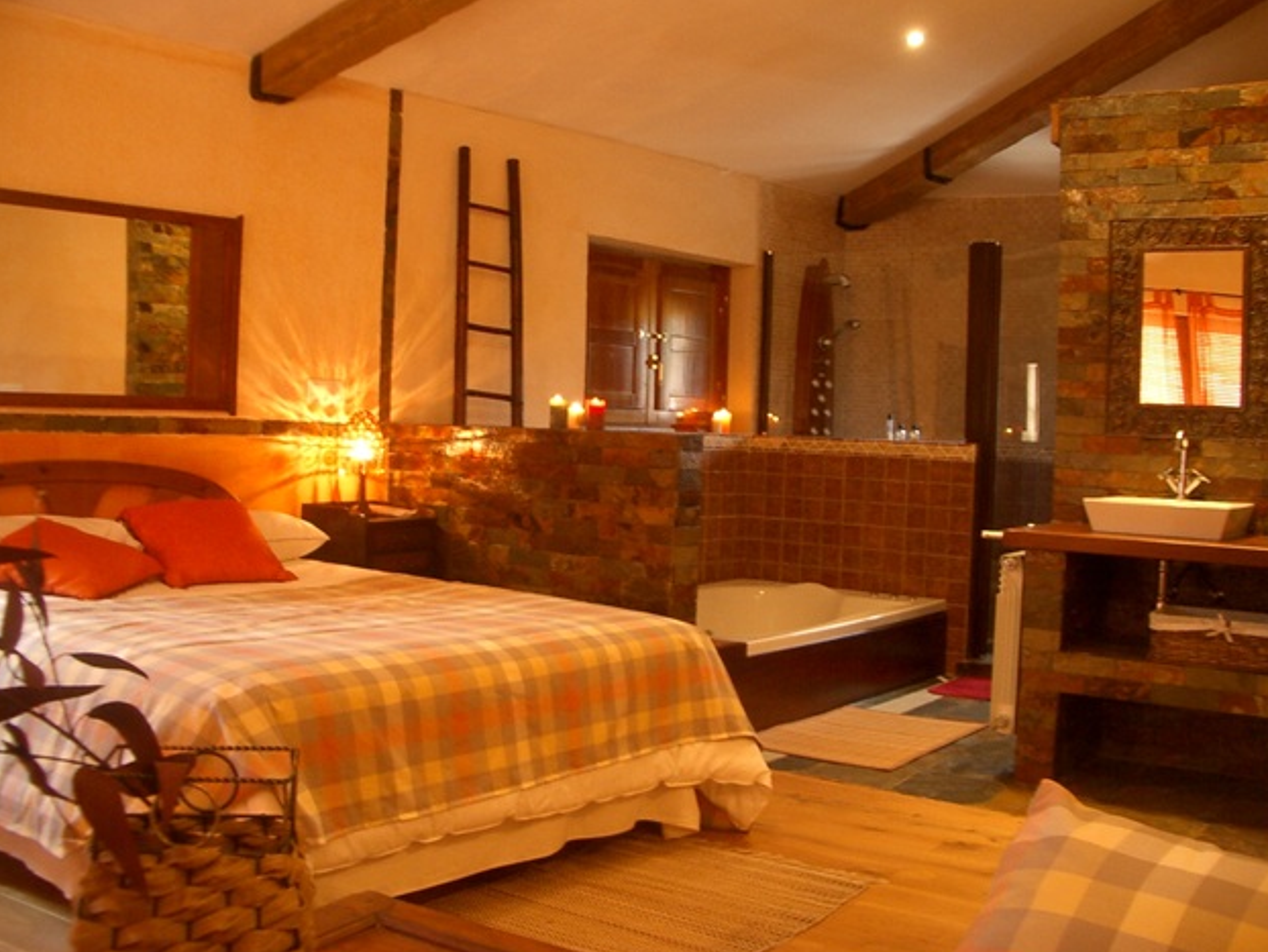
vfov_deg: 39.7
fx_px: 1319
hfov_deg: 51.3
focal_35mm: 36
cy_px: 481
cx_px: 632
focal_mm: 5.8
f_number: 2.6
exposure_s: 1/8
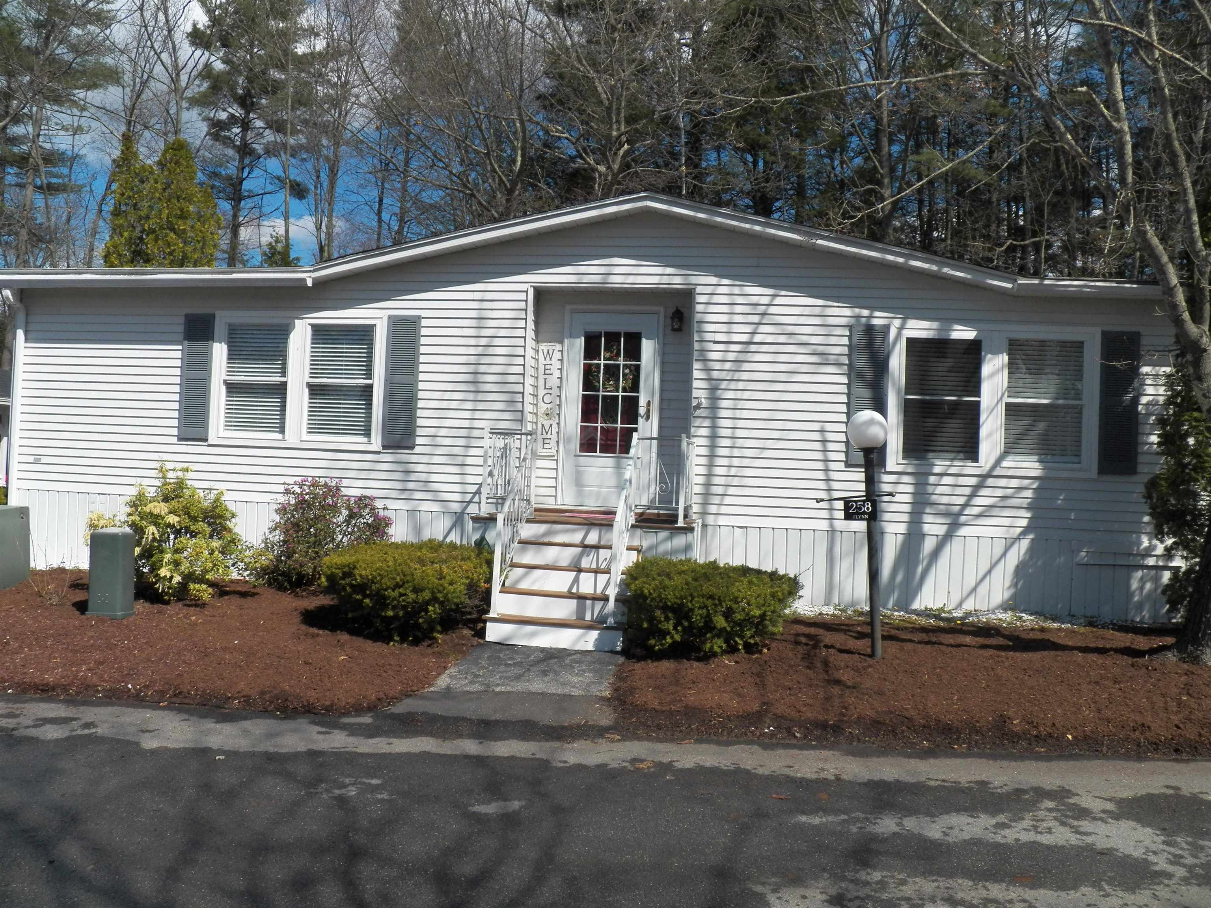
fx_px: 980
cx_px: 606
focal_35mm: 28
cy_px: 454
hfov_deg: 63.4
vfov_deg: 49.7
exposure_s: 1/2000
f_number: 4
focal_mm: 4.9
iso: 125
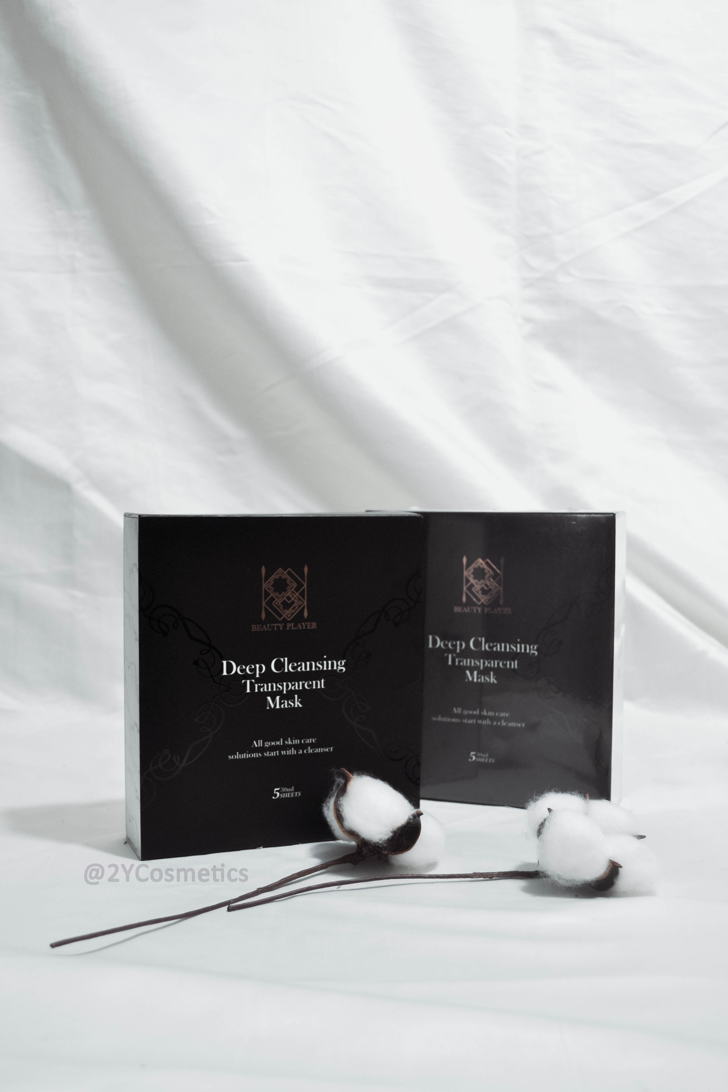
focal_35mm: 36
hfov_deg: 36.9
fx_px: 1092
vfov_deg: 53.1
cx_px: 364
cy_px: 546
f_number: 4
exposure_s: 1/40
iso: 400
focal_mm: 24
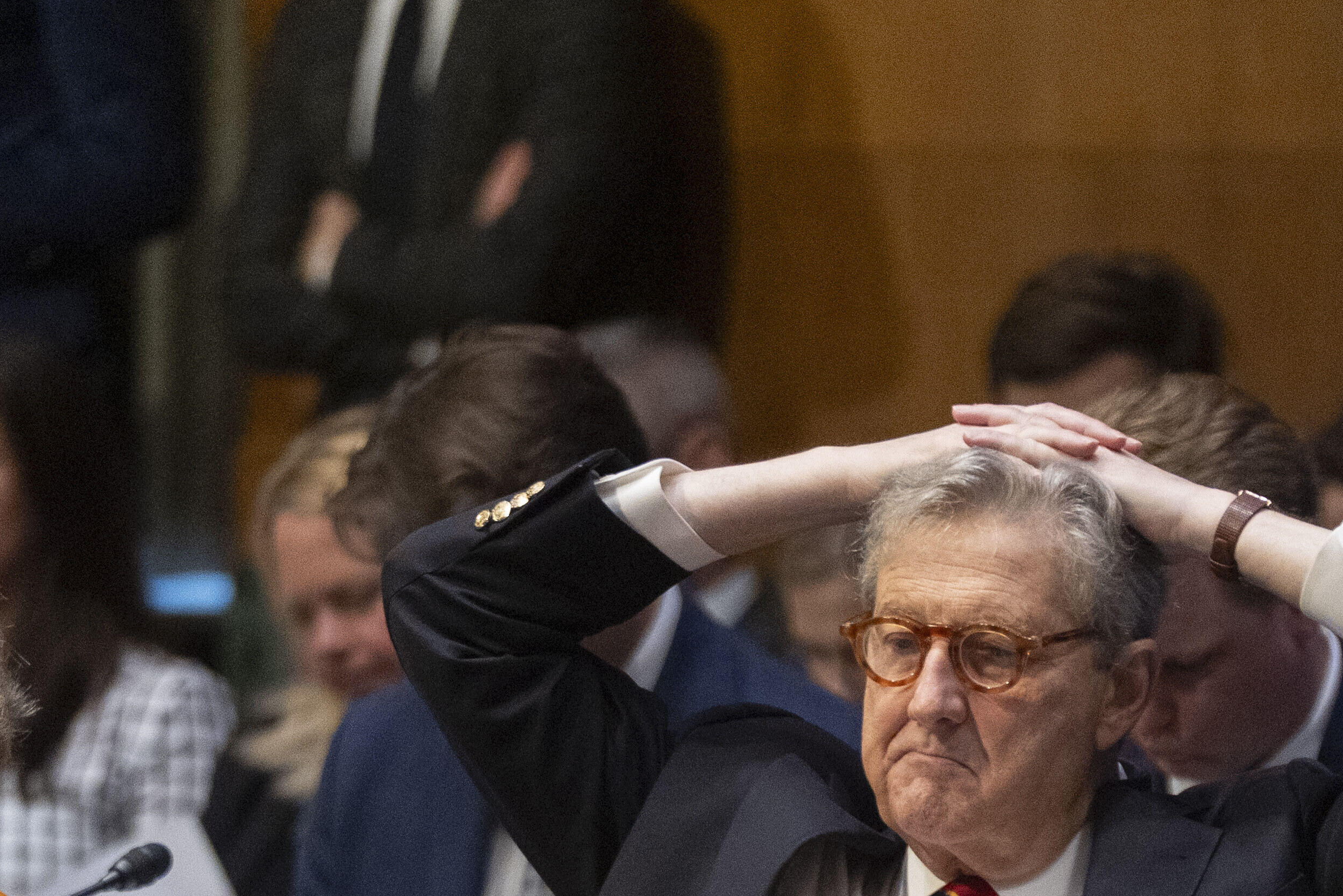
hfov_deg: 4.9
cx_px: 803
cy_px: 973
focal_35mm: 422
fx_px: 15744
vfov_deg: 3.3
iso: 4000
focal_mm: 178
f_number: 2.8
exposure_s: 1/800
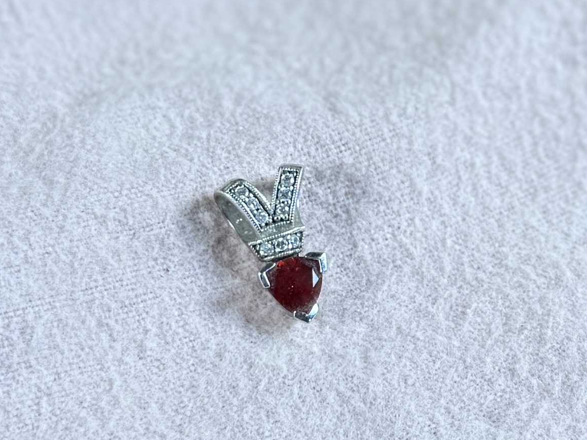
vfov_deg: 54.9
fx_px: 424
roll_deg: -1.1
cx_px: 285
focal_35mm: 25
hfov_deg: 69.4
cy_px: 220
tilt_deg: -43.3
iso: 64
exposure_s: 1/249
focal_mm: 6.76
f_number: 1.78
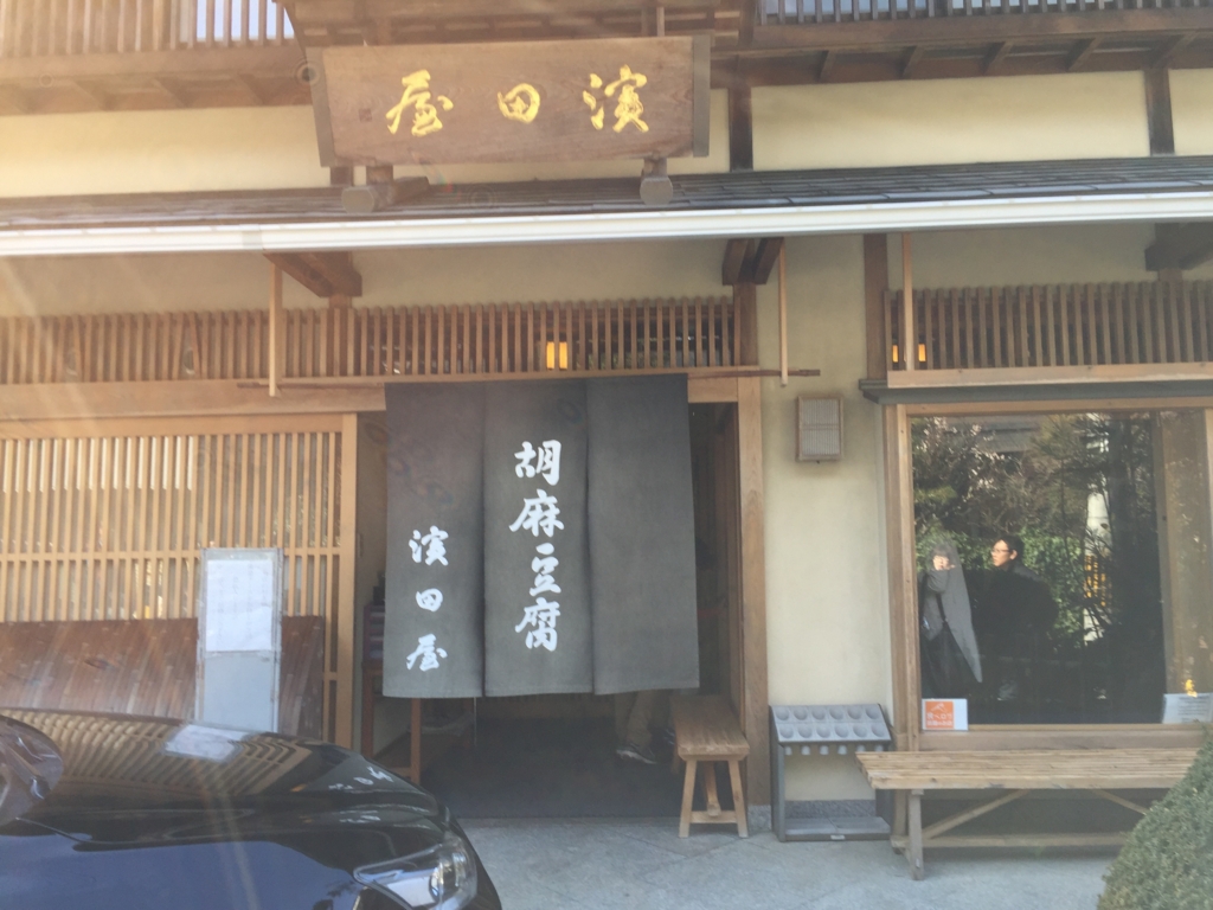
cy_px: 455
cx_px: 606
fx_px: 1016
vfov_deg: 48.2
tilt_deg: +6.3
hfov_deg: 61.7
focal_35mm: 29
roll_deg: +0.7
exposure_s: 1/174
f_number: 2.2
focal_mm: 4.15
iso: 32
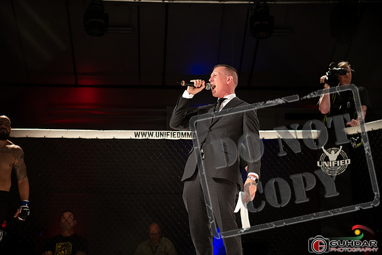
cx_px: 191
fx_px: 637
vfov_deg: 22.6
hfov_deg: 33.4
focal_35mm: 60
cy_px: 128
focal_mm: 60
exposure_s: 1/1000
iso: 2800
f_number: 2.8
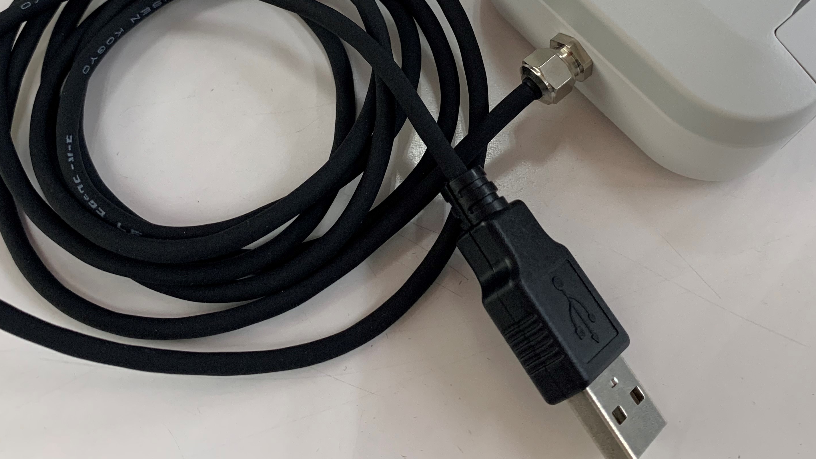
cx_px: 445
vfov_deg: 29.2
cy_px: 107
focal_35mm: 40
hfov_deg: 50.4
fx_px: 865
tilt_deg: -64.5
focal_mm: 4.25
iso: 100
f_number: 1.8
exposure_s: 1/113
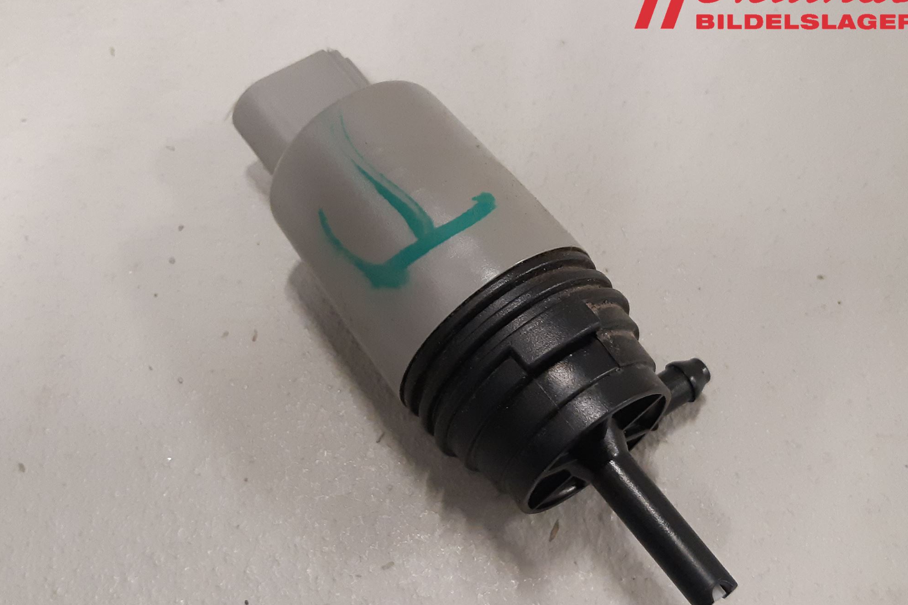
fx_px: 706
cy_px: 304
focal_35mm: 28
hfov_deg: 65.5
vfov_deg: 46.4
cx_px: 446
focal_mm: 3.93
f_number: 1.7
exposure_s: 1/50
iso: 250
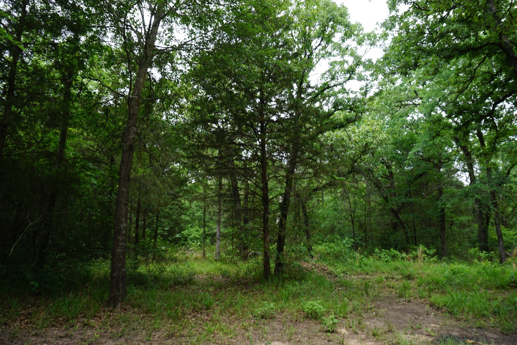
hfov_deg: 73.7
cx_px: 258
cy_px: 172
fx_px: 345
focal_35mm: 24
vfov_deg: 53.1
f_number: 6.3
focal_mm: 16
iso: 100
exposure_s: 1/80
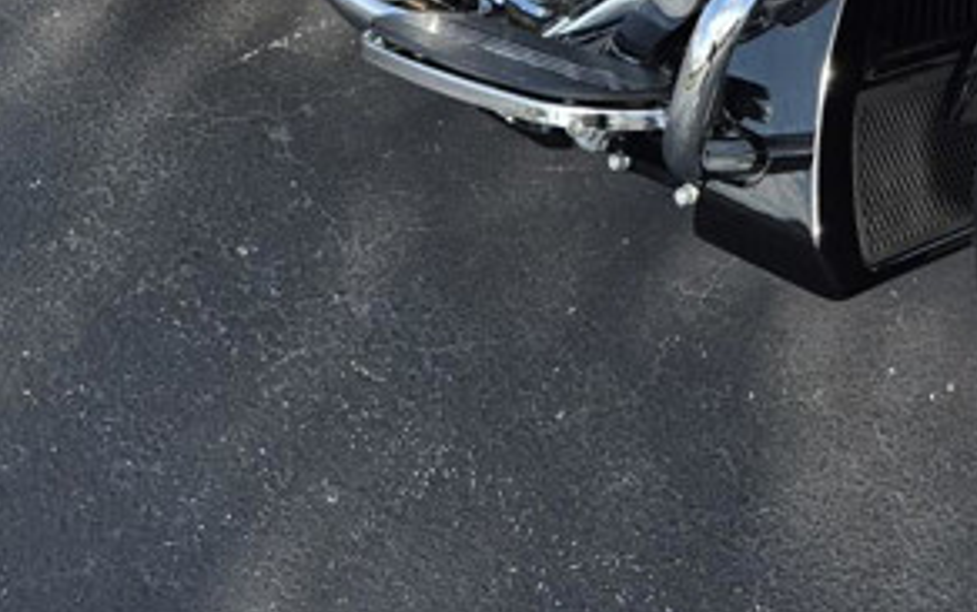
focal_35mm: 89
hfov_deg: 22.7
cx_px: 895
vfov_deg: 13.7
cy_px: -334
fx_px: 2372
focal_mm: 5.4
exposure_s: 1/1864
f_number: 1.8
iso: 80
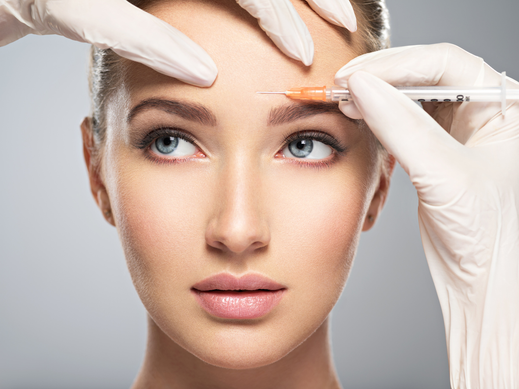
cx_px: 260
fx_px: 1409
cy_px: 194
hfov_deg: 20.9
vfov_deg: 15.7
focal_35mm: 94
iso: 160
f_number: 8
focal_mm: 120
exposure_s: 1/125
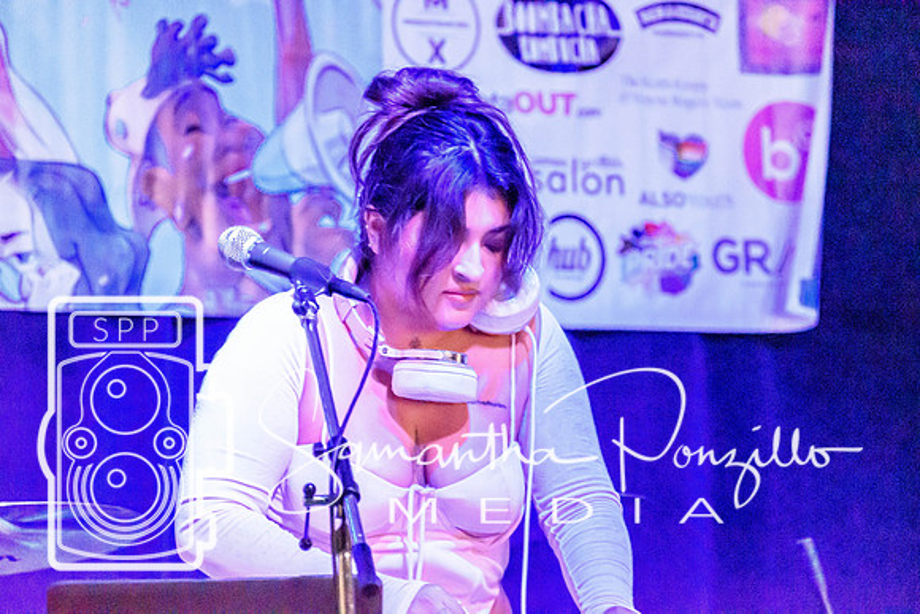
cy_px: 307
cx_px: 460
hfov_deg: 8.3
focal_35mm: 248
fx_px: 6326
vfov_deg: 5.6
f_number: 5
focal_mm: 165
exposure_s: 1/125
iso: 12800
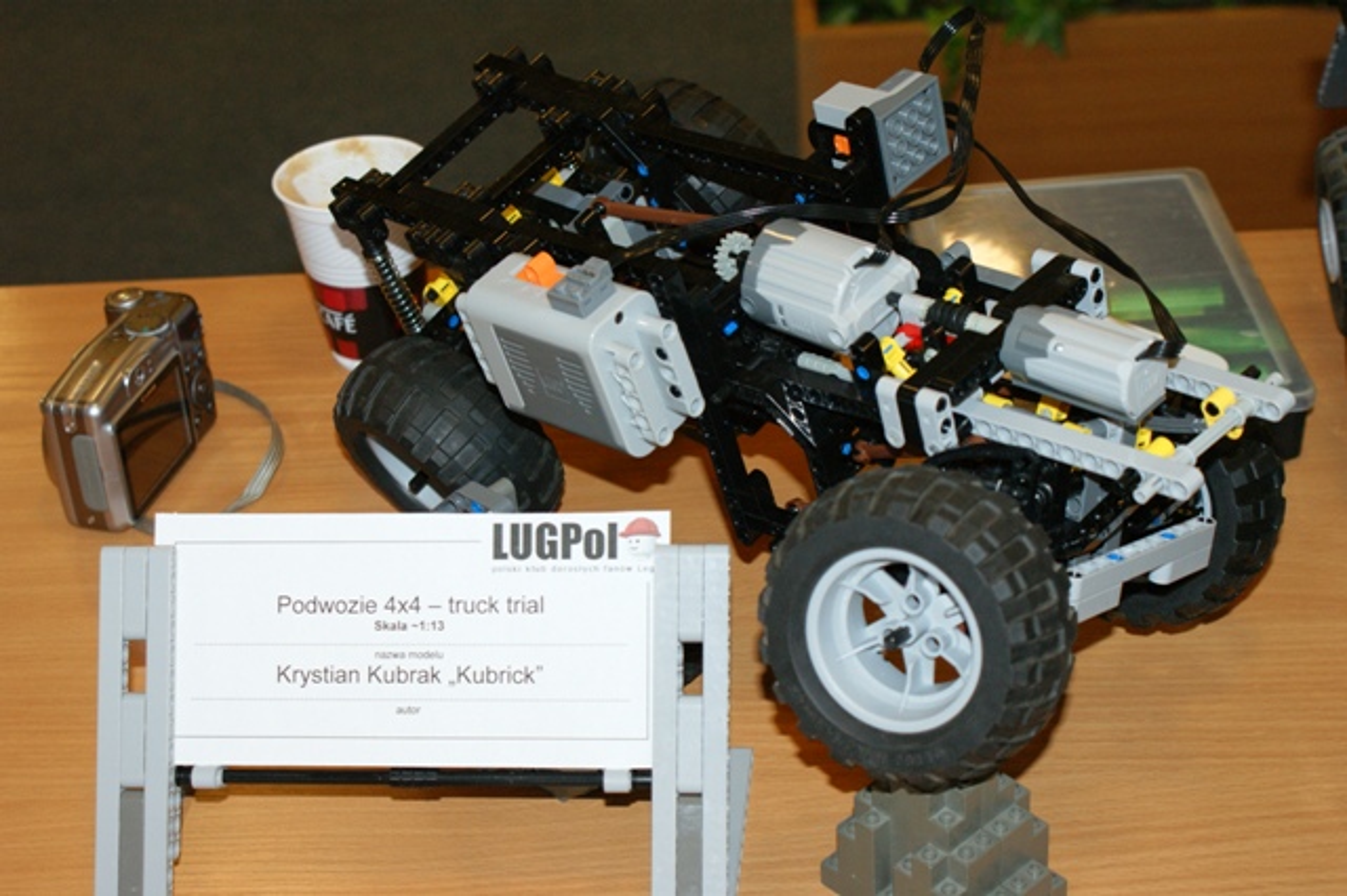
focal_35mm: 60
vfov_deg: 22.6
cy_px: 448
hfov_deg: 33.4
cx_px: 674
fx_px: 2244
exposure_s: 1/60
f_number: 5.6
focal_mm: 40
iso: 400
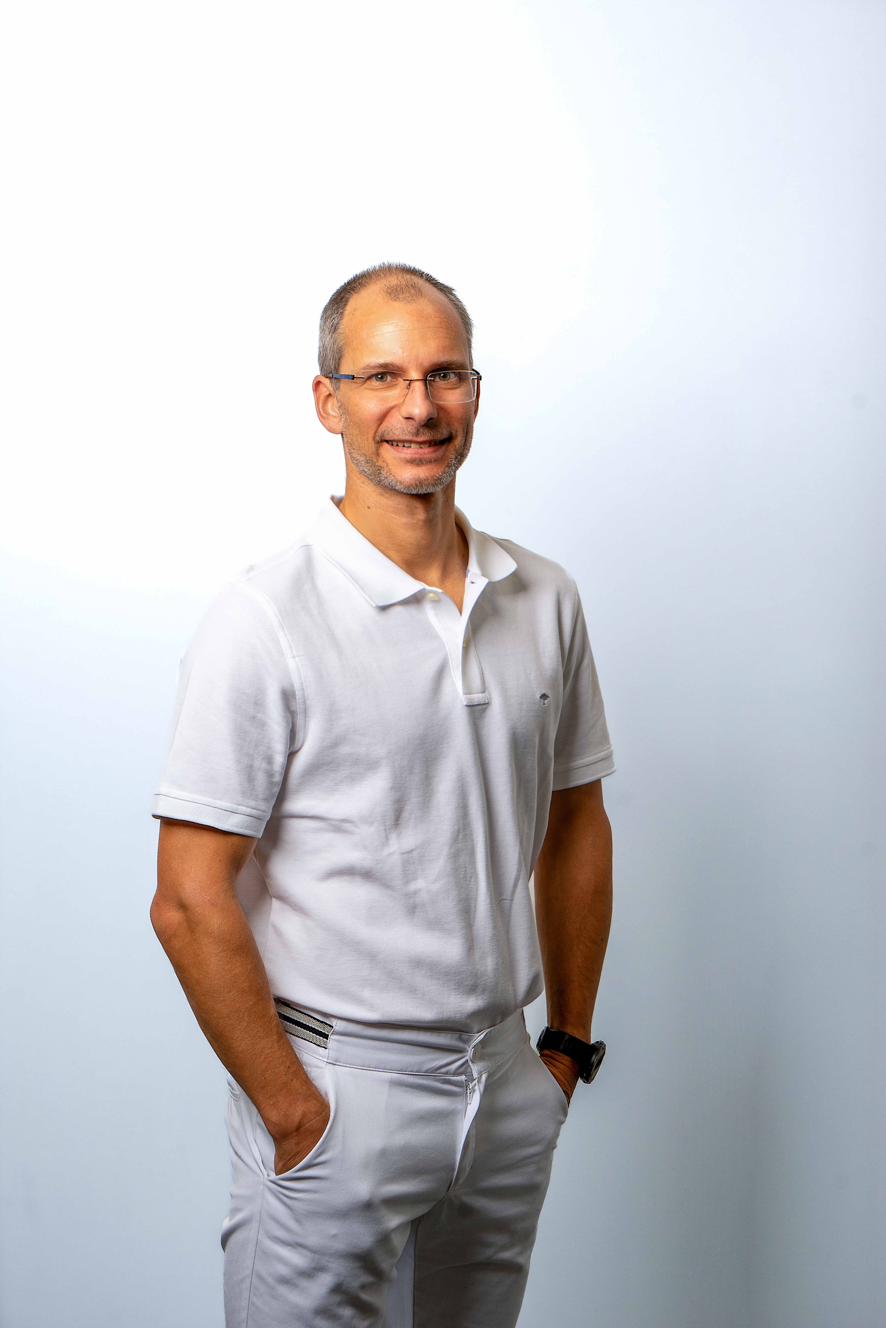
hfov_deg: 19.7
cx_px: 443
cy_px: 664
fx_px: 2545
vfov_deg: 29.2
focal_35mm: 69
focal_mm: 69
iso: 320
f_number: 8
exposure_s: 1/125
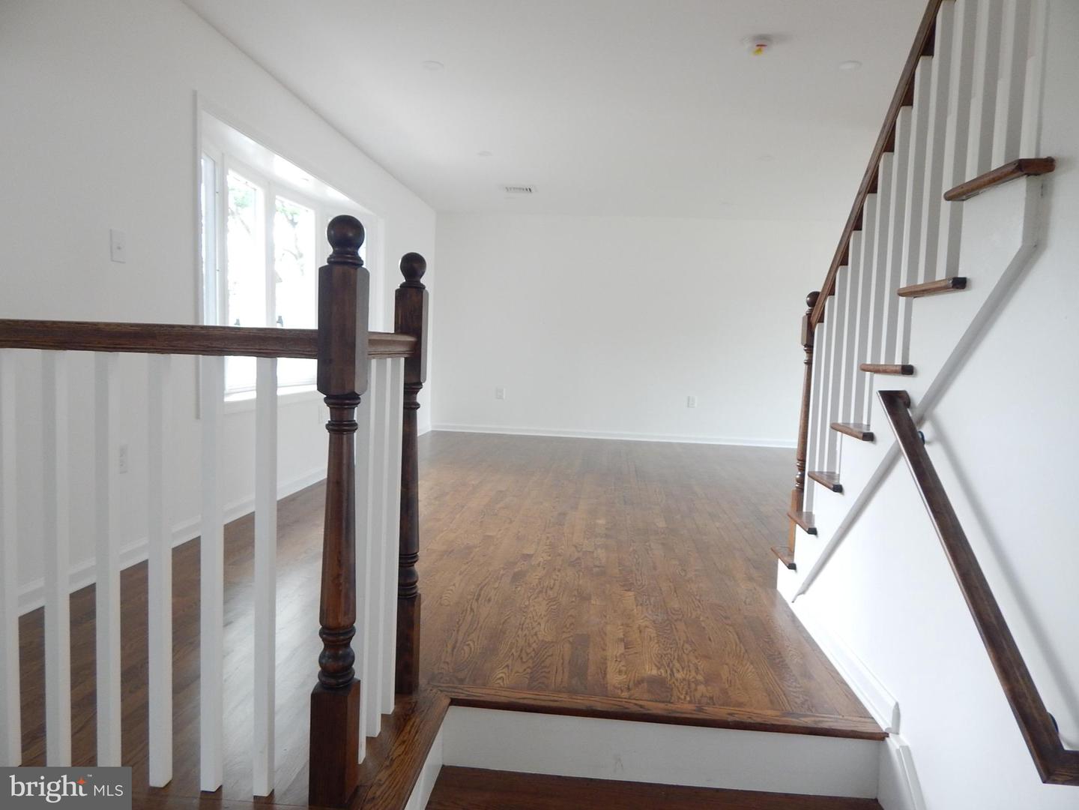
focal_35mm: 22
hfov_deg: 76.4
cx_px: 540
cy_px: 405
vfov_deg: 61.1
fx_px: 686
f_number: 3
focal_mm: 4
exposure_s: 1/30
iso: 200
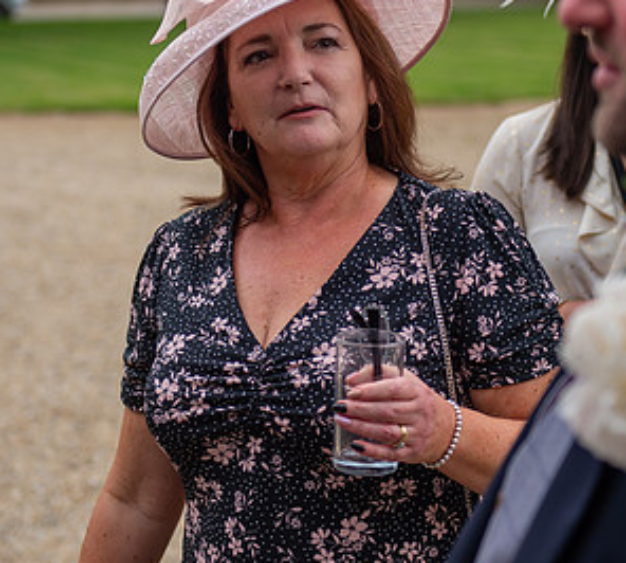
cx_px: 308
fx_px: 2062
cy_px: 174
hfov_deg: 17.3
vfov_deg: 15.5
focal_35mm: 106
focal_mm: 52
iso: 100
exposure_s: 1/800
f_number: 2.8
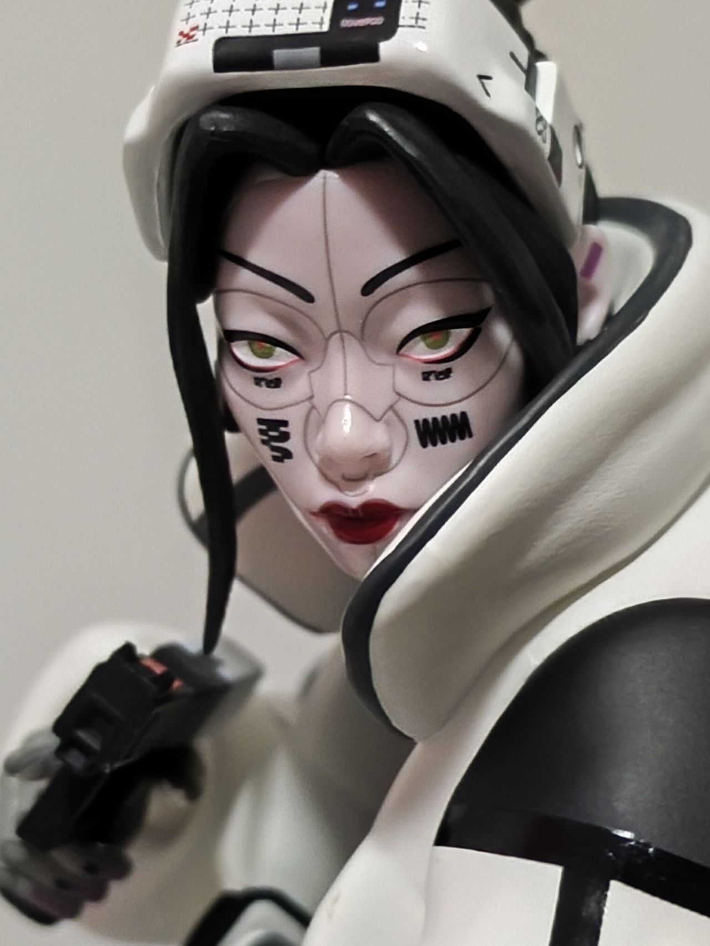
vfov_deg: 21.3
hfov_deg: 16.1
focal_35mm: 92
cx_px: 355
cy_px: 473
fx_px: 2516
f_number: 1.65
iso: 3200
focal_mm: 6.14
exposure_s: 1/25
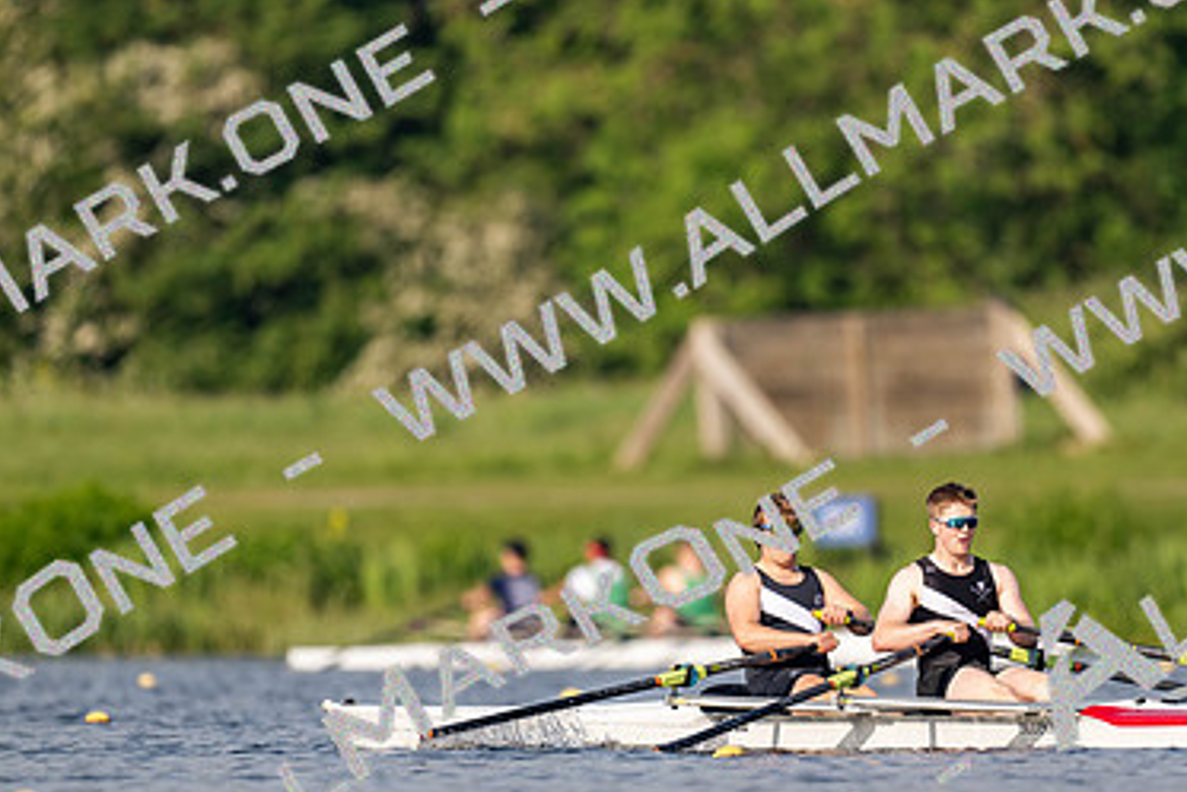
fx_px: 30806
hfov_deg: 2.2
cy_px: 450
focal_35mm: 934
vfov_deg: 1.5
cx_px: 767
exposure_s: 1/2500
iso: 250
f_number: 4
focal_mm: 600
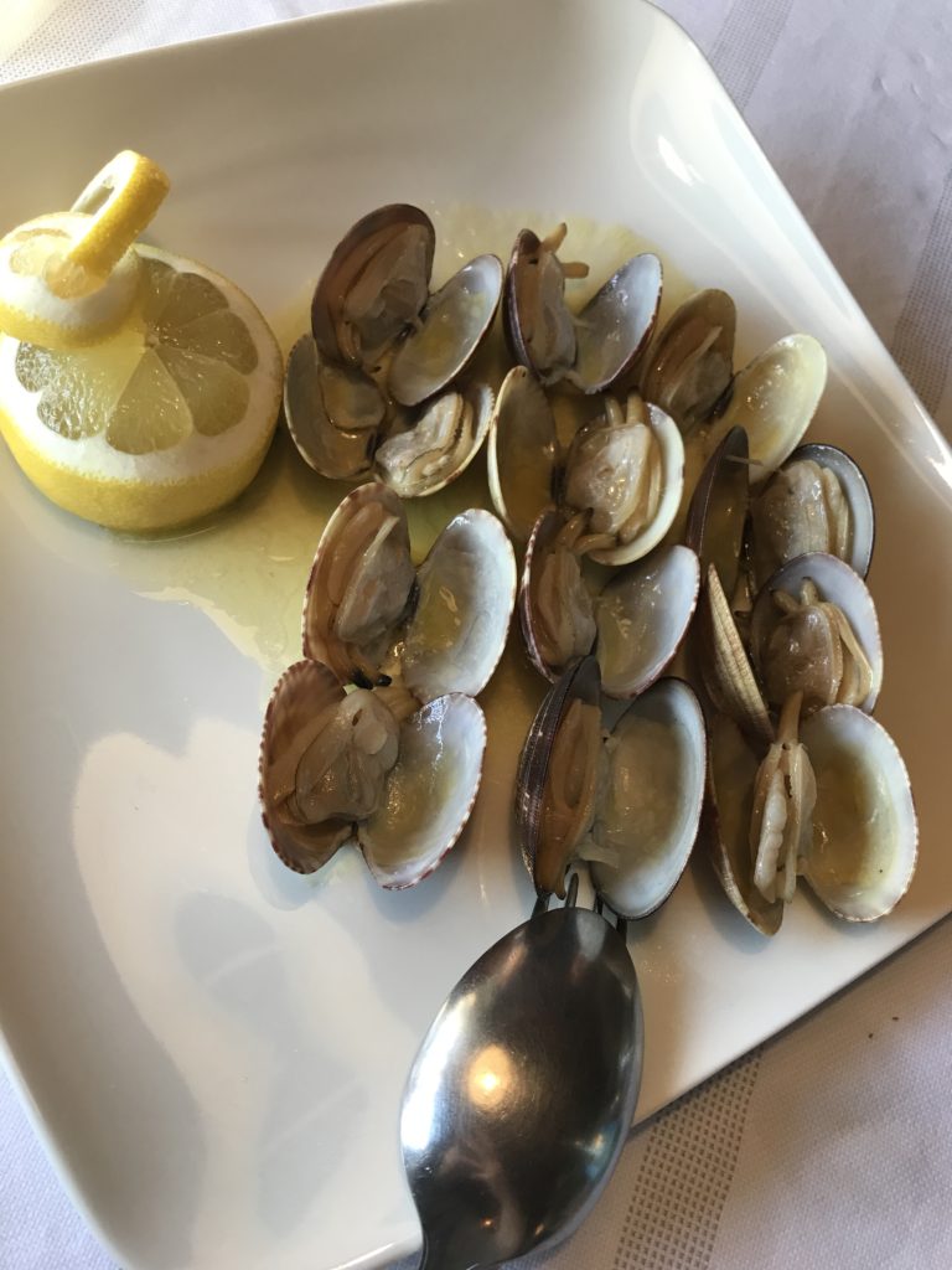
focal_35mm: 28
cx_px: 476
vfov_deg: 63.4
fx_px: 1027
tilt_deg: -64.0
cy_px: 635
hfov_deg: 49.7
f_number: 1.8
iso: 25
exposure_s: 1/33
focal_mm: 3.99
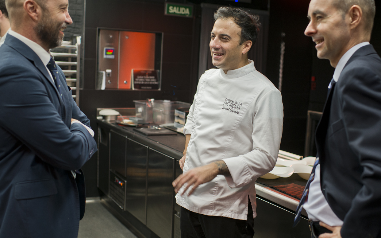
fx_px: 426
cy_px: 122
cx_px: 192
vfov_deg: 31.3
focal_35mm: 41
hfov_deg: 48.2
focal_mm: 35
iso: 320
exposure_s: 1/80
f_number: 2.5
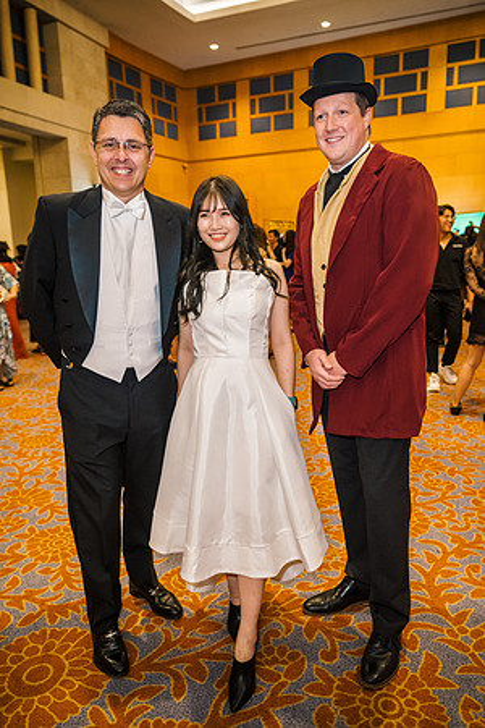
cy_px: 364
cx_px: 242
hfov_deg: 47.9
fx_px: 546
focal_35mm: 27
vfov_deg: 67.4
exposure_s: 1/125
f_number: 2.8
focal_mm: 27
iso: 5000
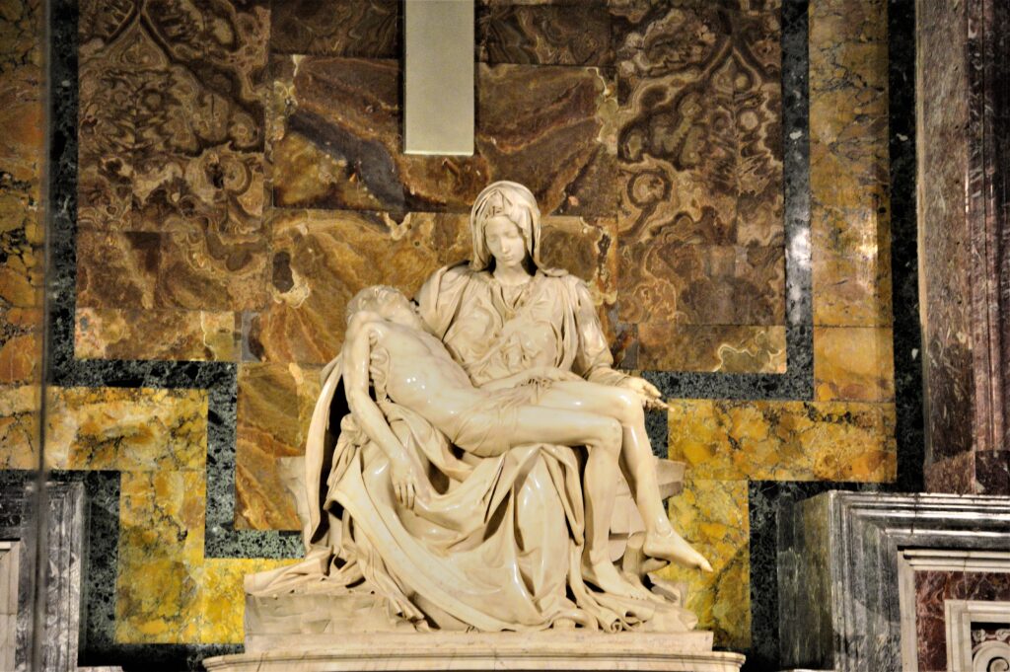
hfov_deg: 21.9
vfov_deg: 14.7
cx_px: 505
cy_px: 336
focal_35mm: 93
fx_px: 2607
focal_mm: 62
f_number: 5.3
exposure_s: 1/25
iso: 1600
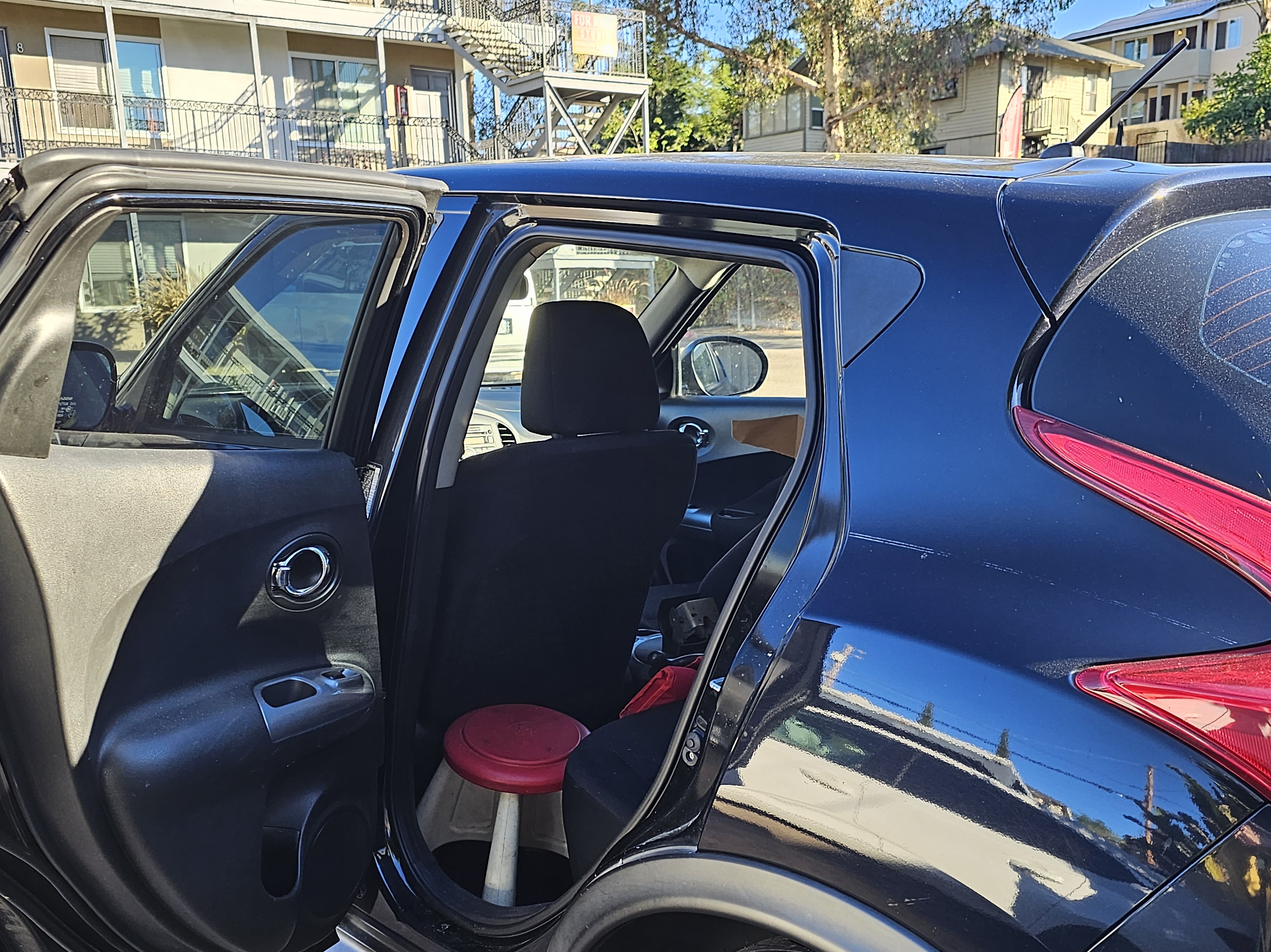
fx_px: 1285
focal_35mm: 35
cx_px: 602
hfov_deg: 52.6
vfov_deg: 40.3
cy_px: 613
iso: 32
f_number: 1.7
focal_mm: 6.3
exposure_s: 1/180
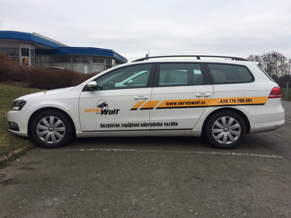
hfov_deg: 61.7
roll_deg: +1.0
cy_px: 109
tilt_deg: -7.3
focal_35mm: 29
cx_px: 146
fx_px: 244
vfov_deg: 48.2
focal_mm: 4.15
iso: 32
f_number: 2.2
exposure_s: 1/1080
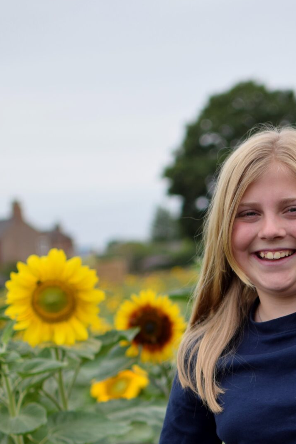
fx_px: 1308
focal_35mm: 106
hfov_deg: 12.8
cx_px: 269
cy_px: 422
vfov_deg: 18.9
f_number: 1.8
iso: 100
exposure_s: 1/1600
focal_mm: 35
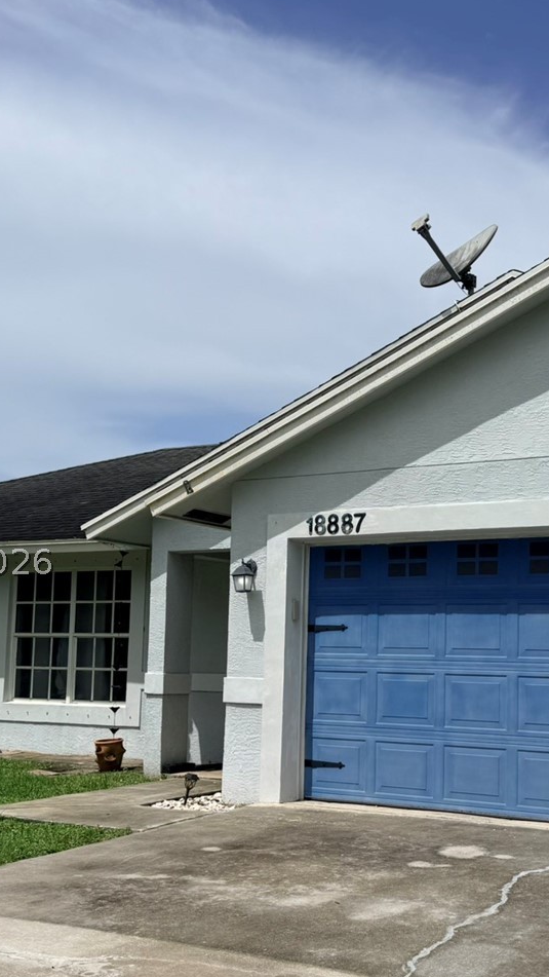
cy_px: 562
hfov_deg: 26.9
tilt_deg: +7.1
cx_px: 367
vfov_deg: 46.2
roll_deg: -2.2
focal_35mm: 44
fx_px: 1139
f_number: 1.78
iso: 80
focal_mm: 6.76
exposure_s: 1/10309
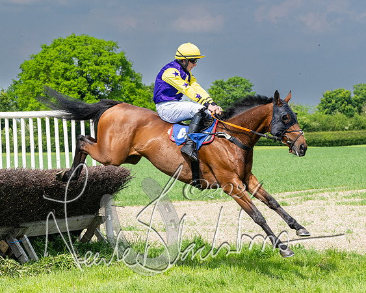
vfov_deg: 10.1
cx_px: 130
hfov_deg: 12.6
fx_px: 1661
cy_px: 167
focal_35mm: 153
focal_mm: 70
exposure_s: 1/2500
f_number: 5
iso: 400
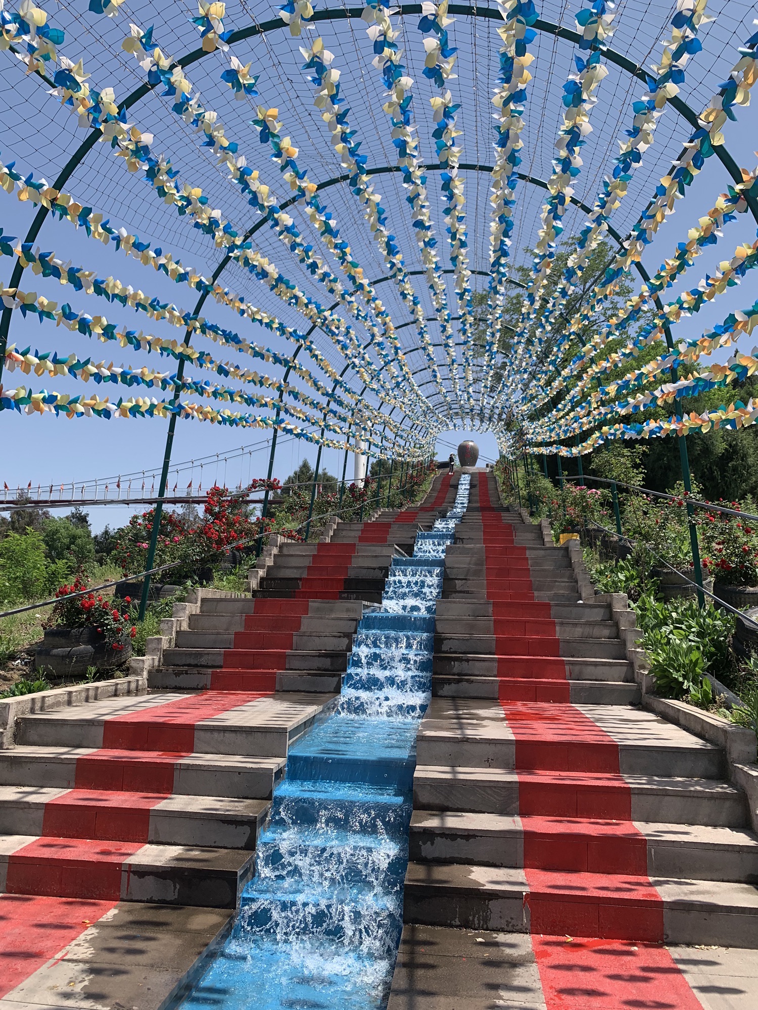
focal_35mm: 26
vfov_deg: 67.3
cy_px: 505
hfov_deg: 53.1
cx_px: 379
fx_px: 759
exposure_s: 1/1916
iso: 25
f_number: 1.8
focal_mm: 4.25
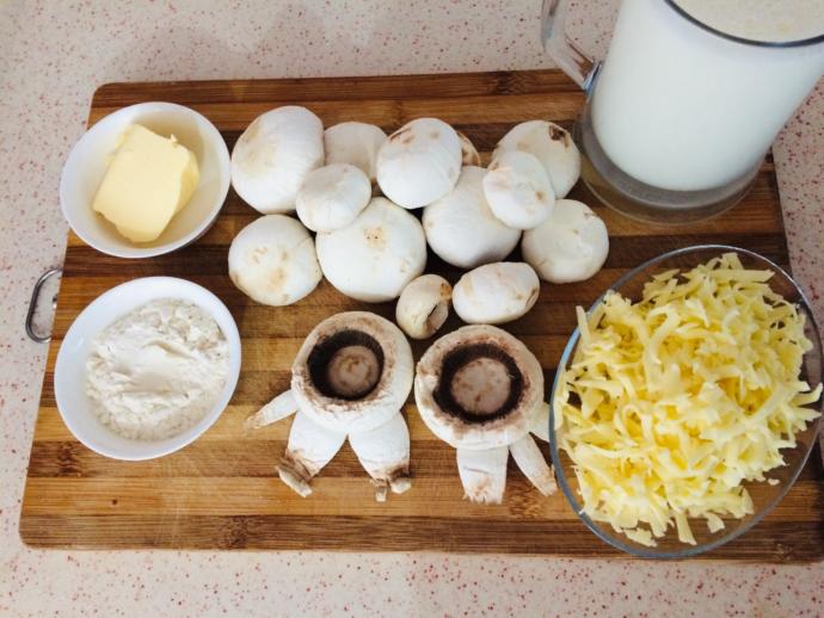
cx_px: 412
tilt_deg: -72.6
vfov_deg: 48.3
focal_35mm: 29
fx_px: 691
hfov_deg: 61.6
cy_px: 309
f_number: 2.2
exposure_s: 1/33
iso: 320
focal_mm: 4.15
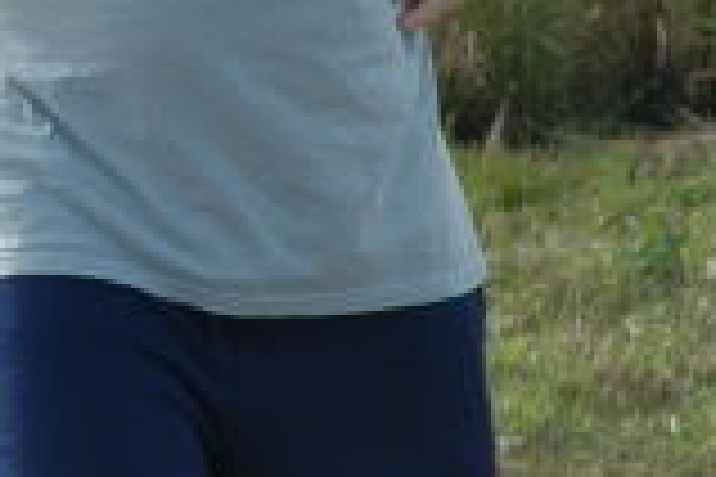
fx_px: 7915
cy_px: -176
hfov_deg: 5.0
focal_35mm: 398
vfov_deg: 3.4
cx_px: -950
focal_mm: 56
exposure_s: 1/160
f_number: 8
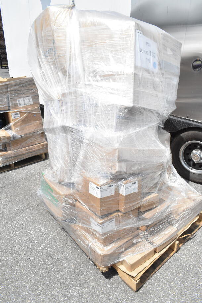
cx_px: 101
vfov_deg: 67.4
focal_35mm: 27
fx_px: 227
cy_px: 152
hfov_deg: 48.0
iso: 1600
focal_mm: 18
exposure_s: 1/1000
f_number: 16
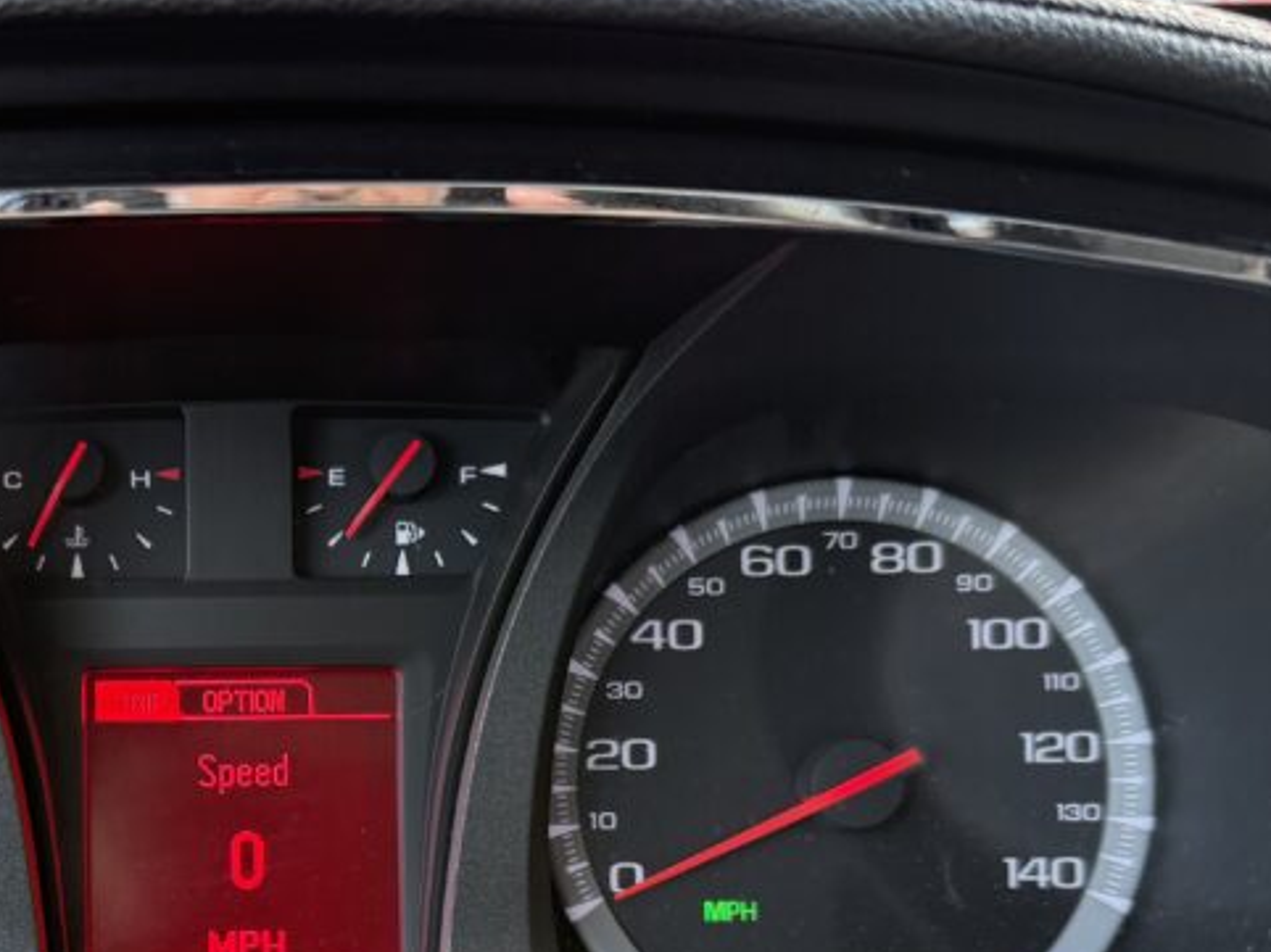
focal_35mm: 51
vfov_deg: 27.9
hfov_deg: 36.1
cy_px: 778
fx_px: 1872
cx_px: 235
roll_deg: -1.8
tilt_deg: -22.7
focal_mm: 6.76
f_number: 1.78
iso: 200
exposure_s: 1/116
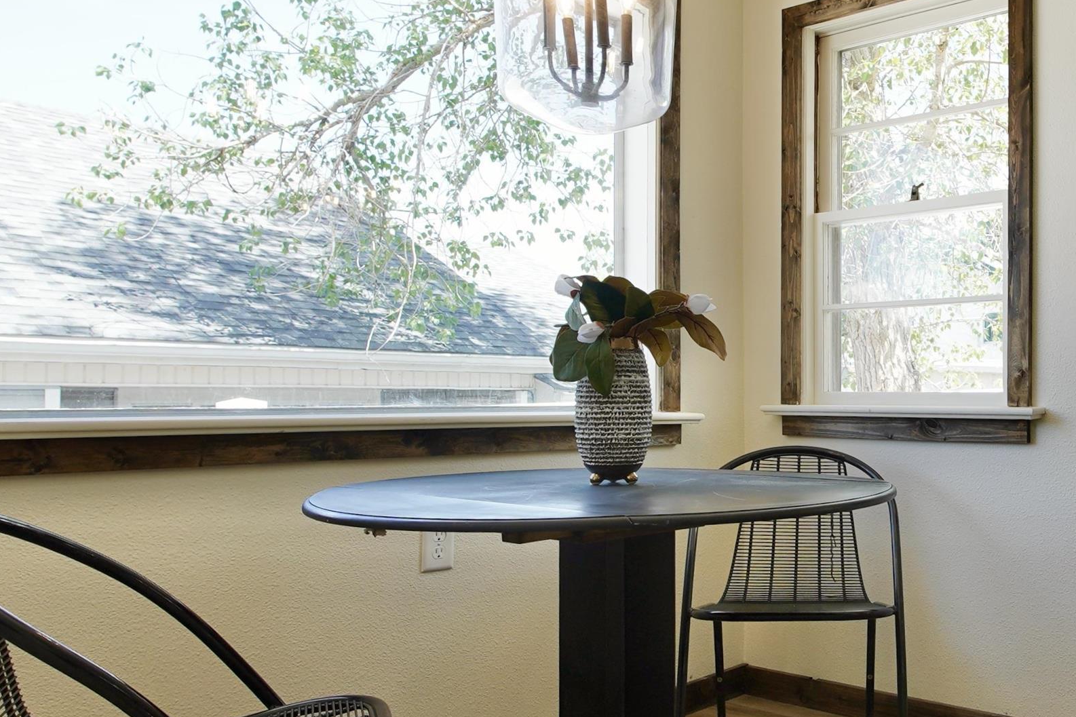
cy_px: 384
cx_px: 908
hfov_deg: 54.7
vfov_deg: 42.3
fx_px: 926
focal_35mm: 31
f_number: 4.5
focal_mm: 11
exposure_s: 1/80
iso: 100
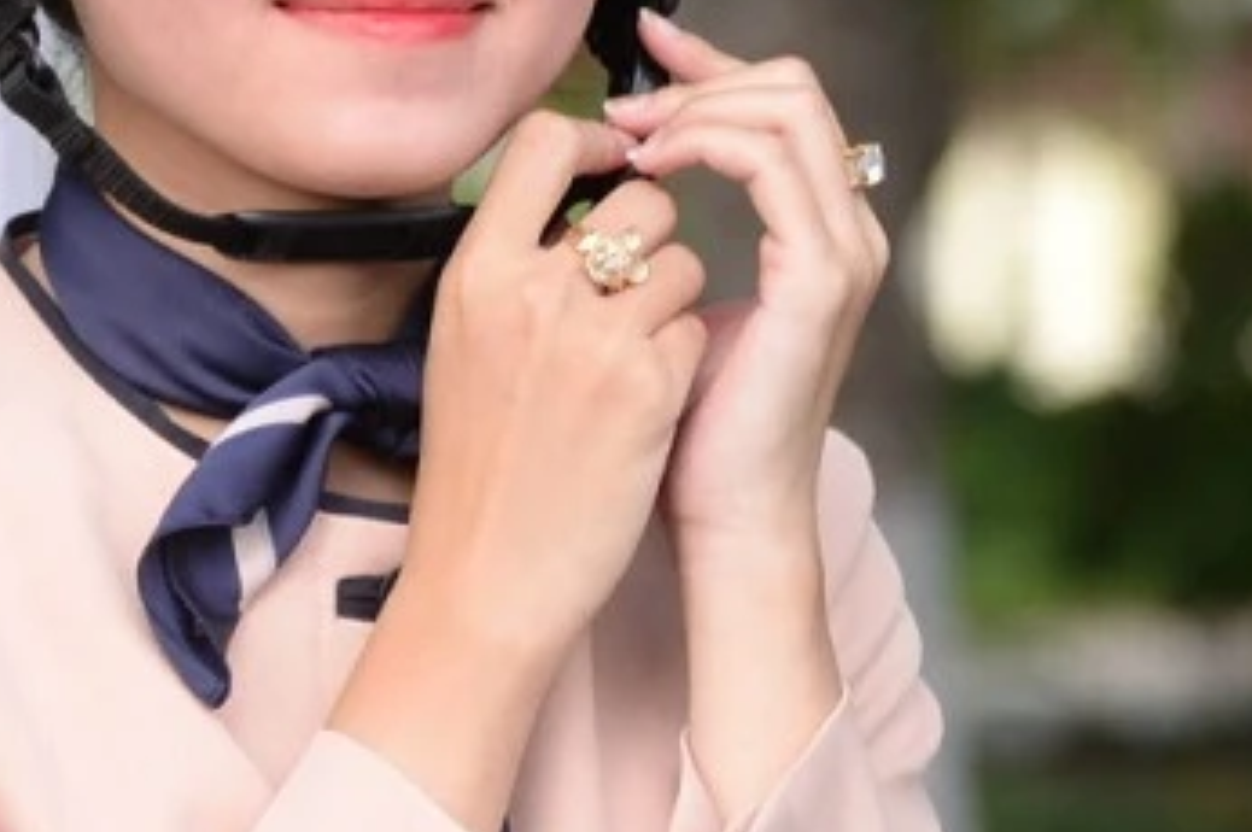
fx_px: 13515
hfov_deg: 5.3
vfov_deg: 3.5
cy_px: 326
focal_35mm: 389
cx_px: -145
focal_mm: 70
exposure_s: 1/800
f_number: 2.8
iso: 250
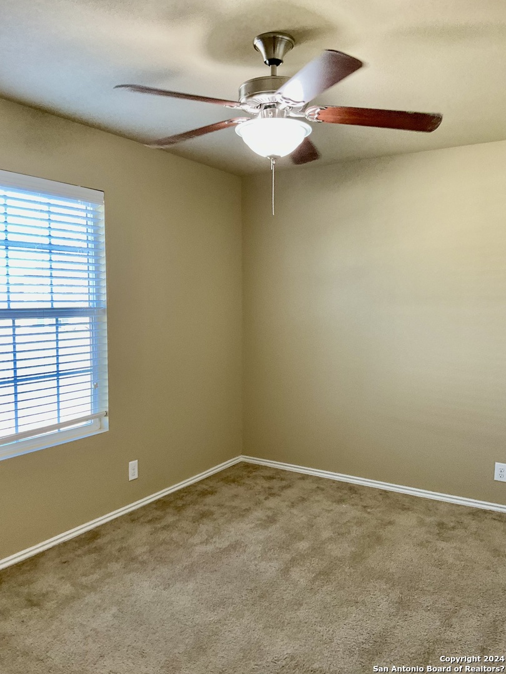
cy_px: 337
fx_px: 565
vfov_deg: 61.7
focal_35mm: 29
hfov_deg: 48.2
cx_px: 253
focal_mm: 3
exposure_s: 1/60
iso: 100
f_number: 1.8
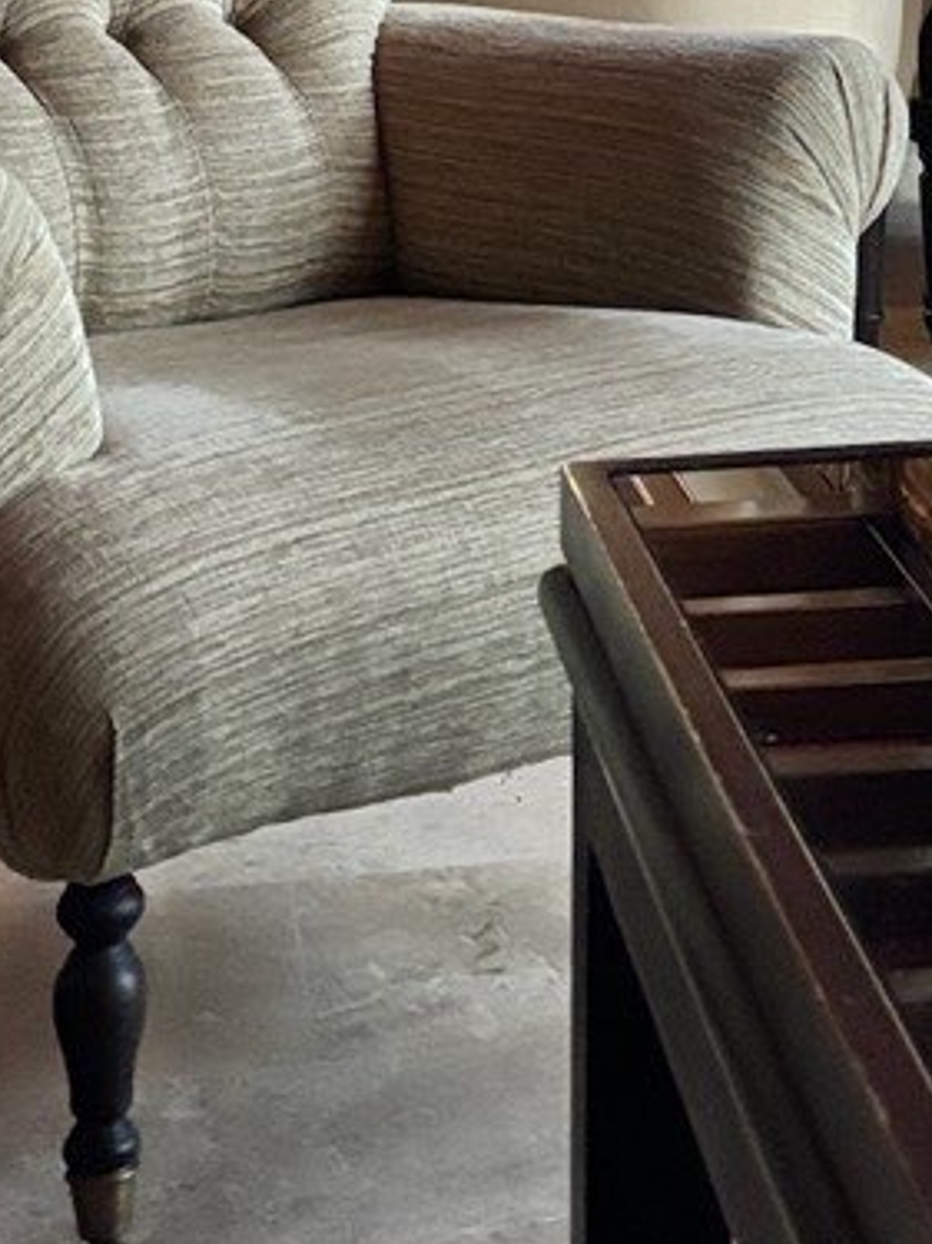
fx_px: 3484
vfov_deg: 17.1
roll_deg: +0.6
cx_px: 876
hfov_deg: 15.0
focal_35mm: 97
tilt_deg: +7.6
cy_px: -906
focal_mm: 5.96
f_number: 1.6
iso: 640
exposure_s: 1/40
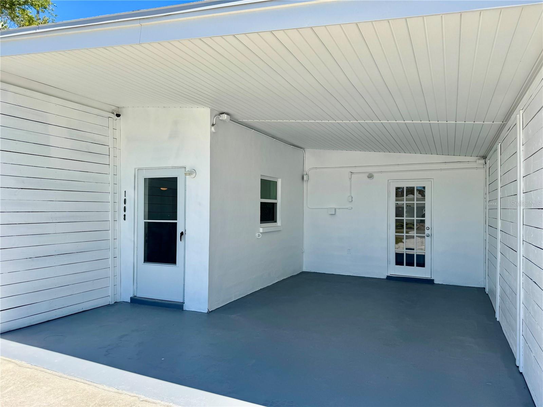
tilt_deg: -1.6
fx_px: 376
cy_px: 204
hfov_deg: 71.6
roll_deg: -0.3
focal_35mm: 24
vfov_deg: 56.8
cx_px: 272
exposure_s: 1/1869
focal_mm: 6.76
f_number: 1.78
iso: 80
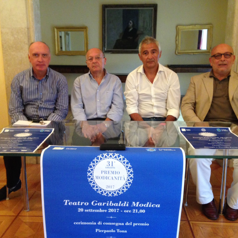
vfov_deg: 42.8
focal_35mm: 39
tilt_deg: -11.9
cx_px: 117
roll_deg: -0.9
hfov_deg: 42.8
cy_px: 119
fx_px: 303
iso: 250
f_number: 2.4
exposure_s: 1/20
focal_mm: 4.12
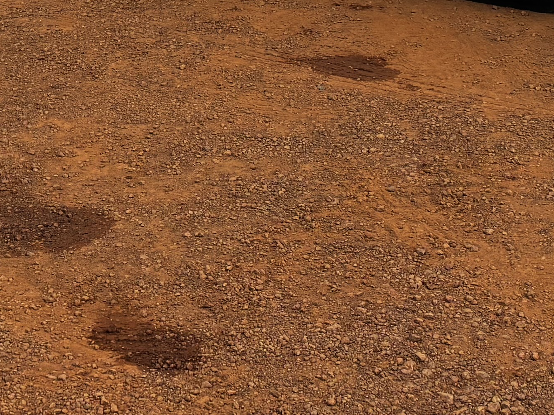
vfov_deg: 11.8
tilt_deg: -1.1
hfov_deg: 17.7
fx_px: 1776
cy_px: -429
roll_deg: +2.1
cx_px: 218
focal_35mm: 111
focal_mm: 5.96
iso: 50
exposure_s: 1/3106
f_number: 1.6
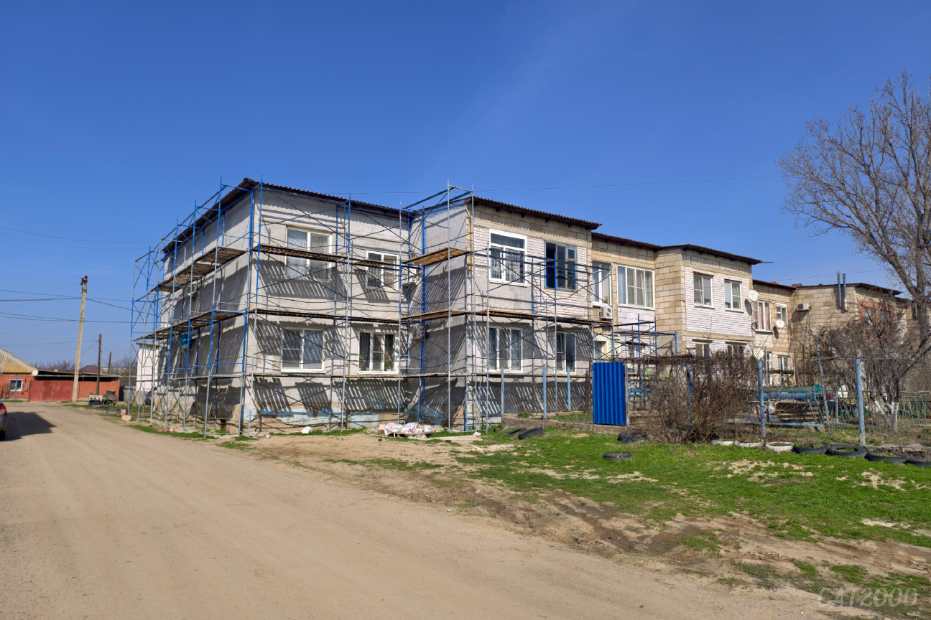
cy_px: 305
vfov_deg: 53.1
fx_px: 621
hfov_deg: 73.7
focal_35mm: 24
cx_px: 465
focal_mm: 6.54
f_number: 1.57
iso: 72
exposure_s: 1/2183
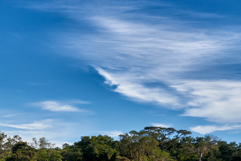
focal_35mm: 94
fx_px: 629
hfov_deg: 19.6
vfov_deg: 13.8
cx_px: -88
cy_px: 228
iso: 200
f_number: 11
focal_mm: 32
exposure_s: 1/200
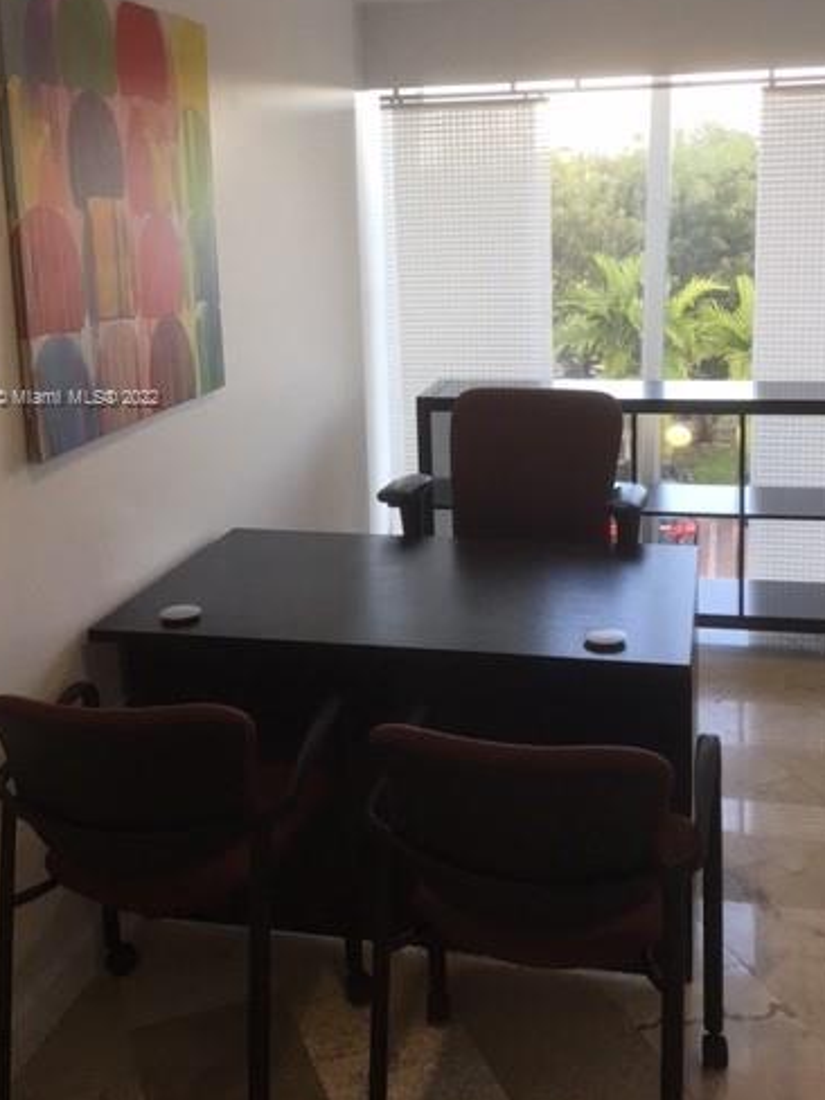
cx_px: 442
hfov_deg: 37.7
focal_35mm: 38
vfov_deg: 48.4
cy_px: 399
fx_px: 1208
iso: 25
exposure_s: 1/30
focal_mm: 4.15
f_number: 2.2
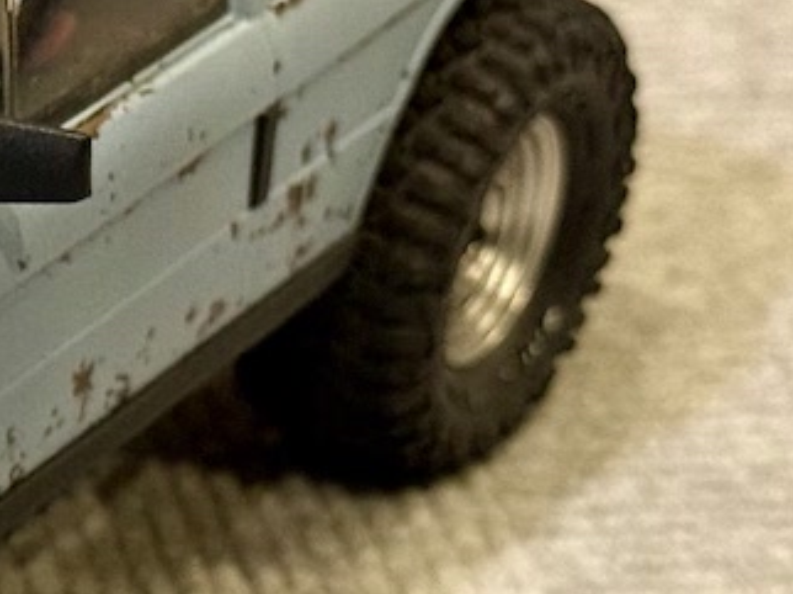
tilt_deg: -29.5
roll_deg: -0.2
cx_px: -438
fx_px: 4098
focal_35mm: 179
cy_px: 431
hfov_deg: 10.6
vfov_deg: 8.3
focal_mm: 6.76
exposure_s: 1/36
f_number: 1.78
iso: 400
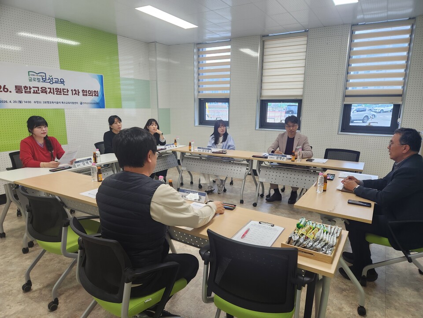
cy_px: 159
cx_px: 212
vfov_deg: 58.9
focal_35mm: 23
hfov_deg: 73.9
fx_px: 281
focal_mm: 5.4
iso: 160
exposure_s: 1/120
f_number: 1.8
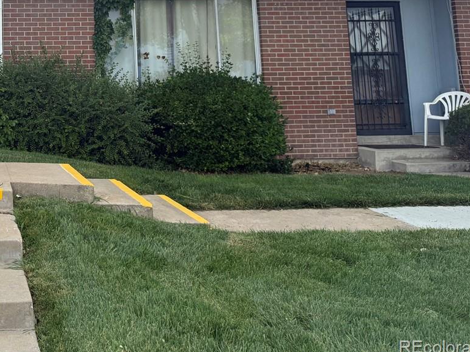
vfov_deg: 27.3
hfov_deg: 34.9
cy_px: -7
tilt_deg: +9.3
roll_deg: +0.5
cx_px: 9
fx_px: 679
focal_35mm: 50
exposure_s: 1/2801
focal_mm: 6.76
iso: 100
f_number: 1.78
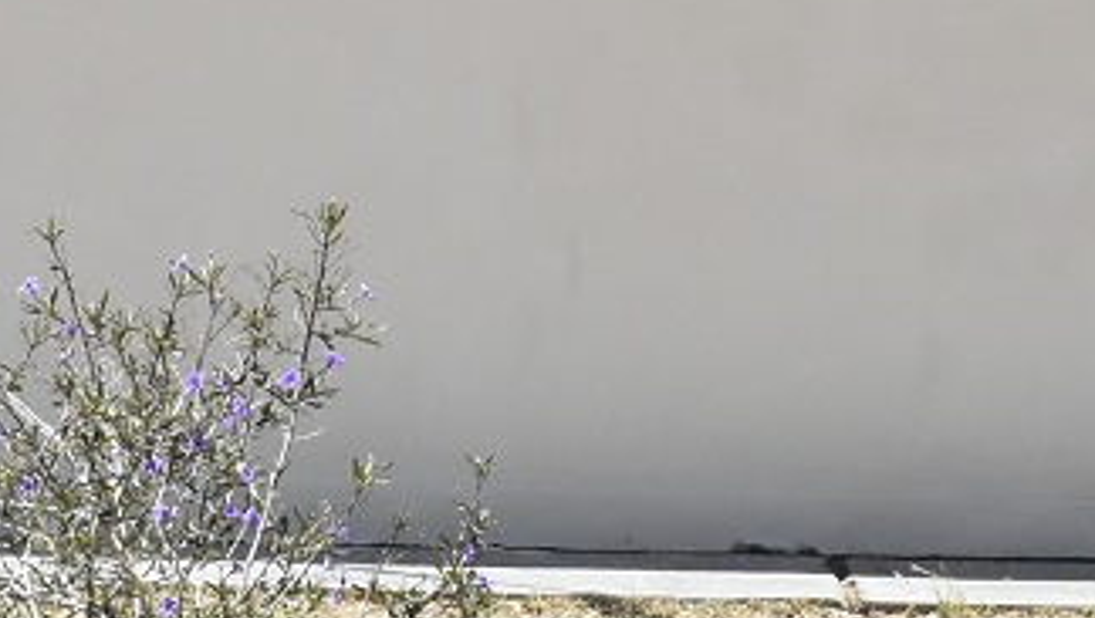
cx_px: 804
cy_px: -743
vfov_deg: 3.9
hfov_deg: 6.9
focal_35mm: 310
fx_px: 9010
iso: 1600
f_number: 16
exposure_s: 1/1000
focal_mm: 50
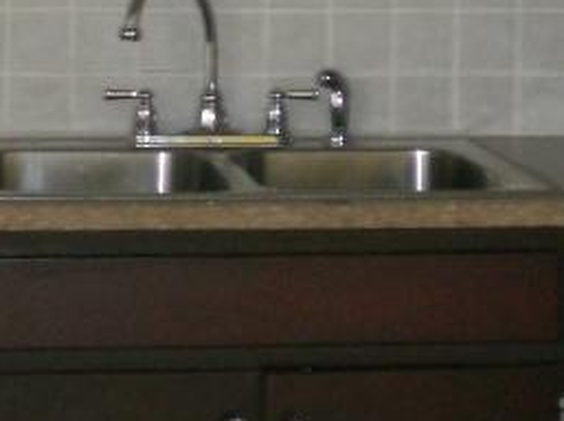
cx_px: 235
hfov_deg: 13.5
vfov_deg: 10.1
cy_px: -8
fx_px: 2375
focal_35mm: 146
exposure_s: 1/30
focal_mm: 6.3
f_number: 3.1
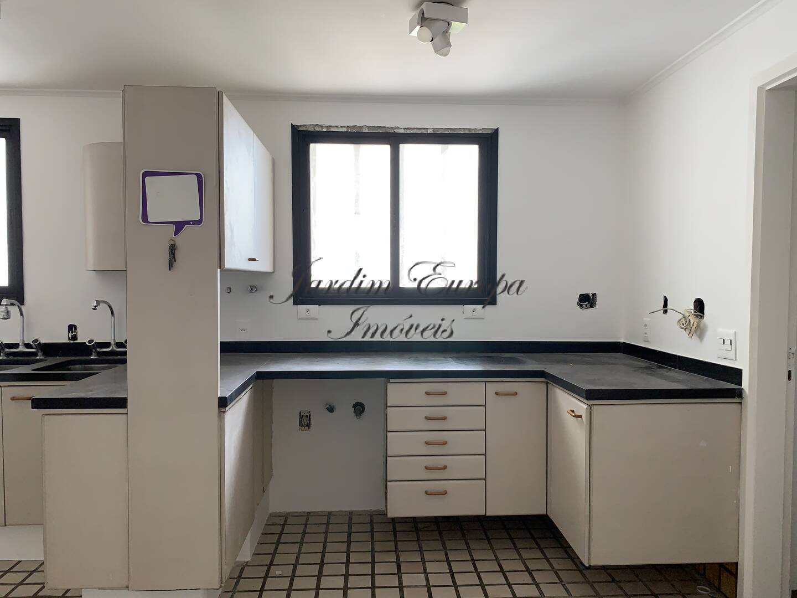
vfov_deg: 53.1
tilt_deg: -3.9
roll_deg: +0.1
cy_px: 299
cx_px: 398
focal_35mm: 26
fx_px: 599
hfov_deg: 67.3
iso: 100
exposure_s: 1/105
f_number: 1.8
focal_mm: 4.25
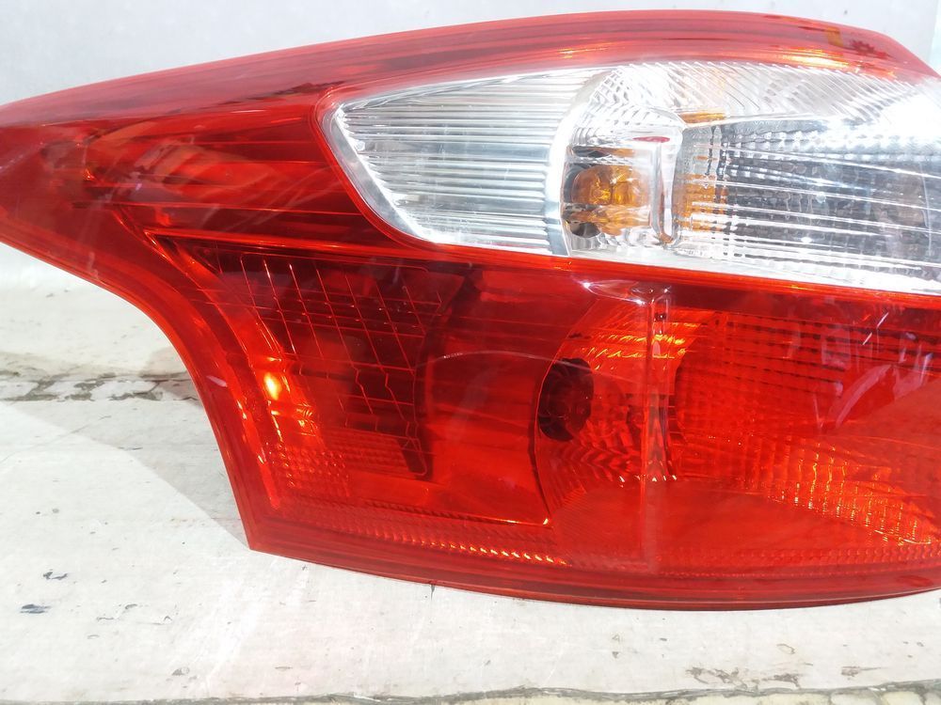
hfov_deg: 63.4
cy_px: 352
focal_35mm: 28
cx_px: 470
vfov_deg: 49.7
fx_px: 761
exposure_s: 1/17
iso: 250
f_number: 1.9
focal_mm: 3.7
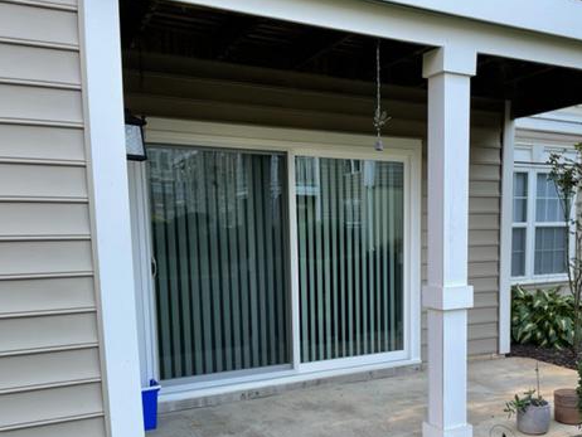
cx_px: 393
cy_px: 300
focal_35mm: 36
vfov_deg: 39.1
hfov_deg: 50.3
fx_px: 606
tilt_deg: -7.2
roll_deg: +0.7
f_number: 1.6
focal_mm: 4.2
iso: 40
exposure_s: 1/121
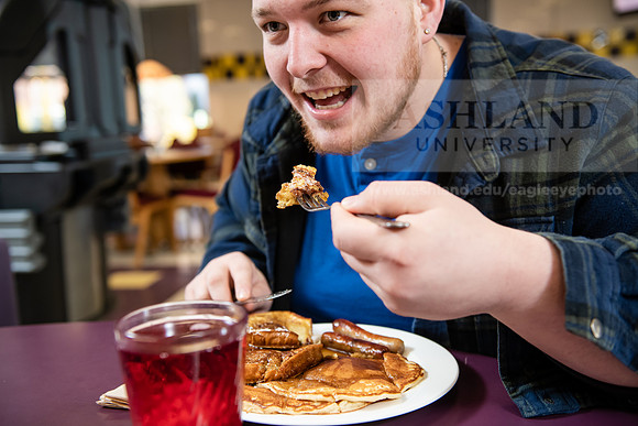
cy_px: 213
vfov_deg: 33.4
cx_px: 319
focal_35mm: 40
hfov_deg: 48.4
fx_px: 709
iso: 800
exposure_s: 1/160
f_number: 3.5
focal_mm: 40
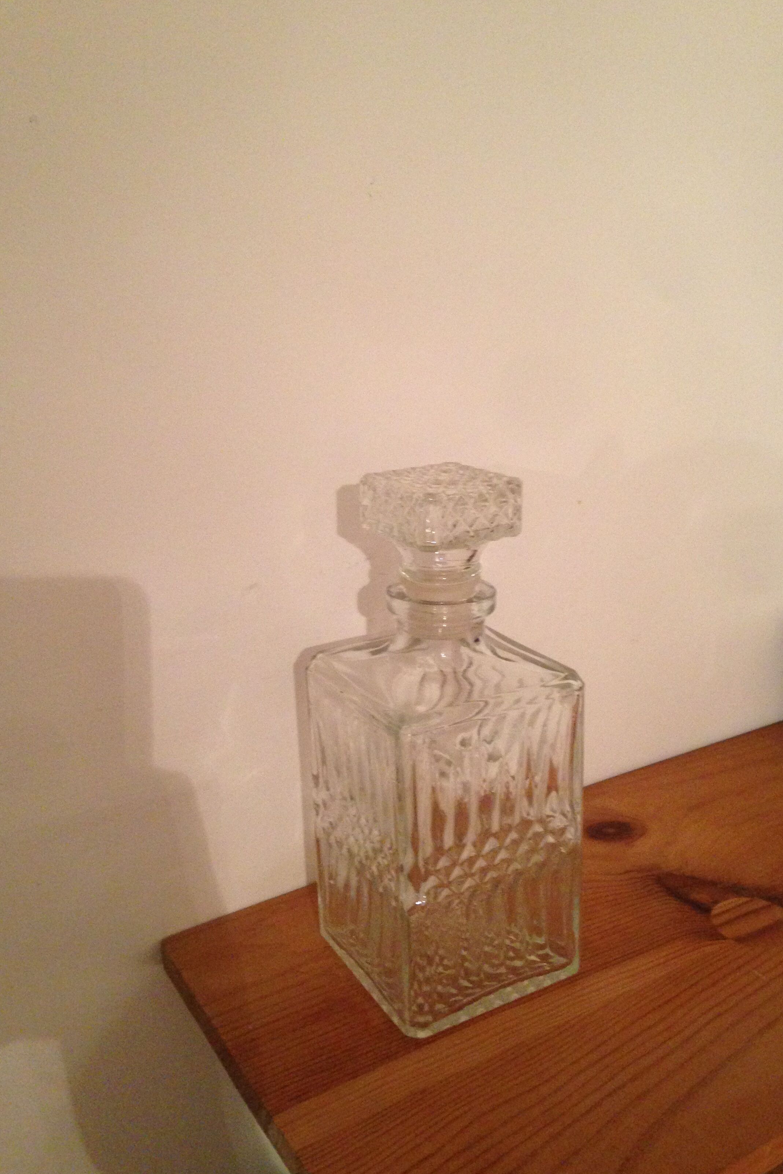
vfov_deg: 54.4
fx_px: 1142
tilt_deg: -13.1
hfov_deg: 37.9
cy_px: 589
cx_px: 396
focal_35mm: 35
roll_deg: -0.1
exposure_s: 1/20
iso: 320
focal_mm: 4.12
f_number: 2.4
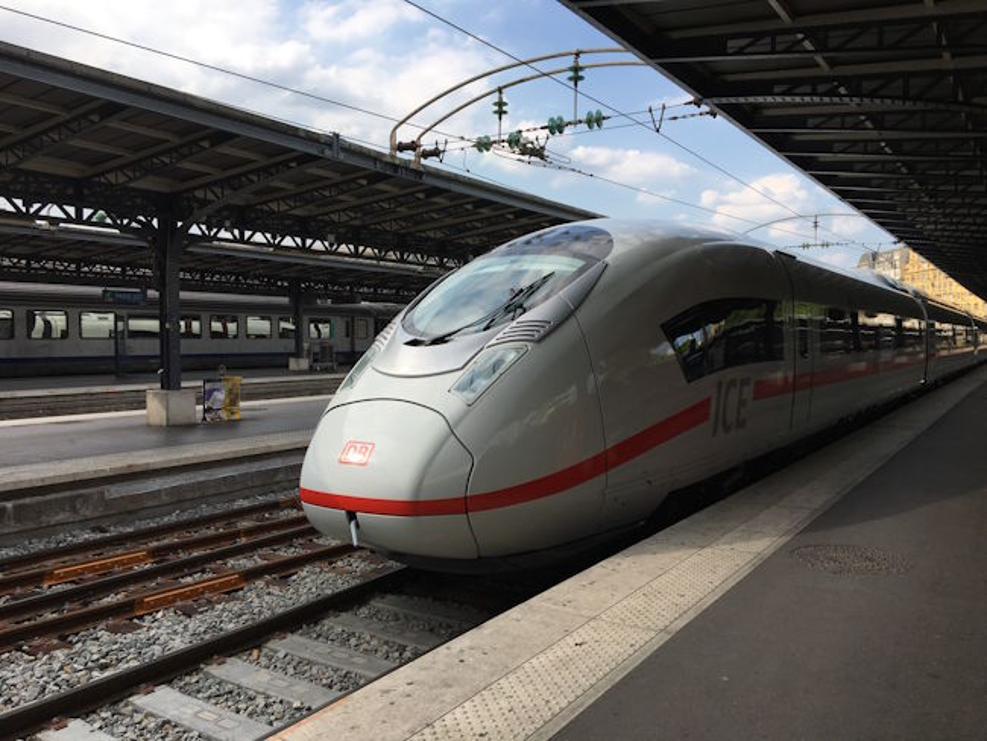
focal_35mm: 29
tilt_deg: -2.4
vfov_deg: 48.3
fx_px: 827
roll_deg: -0.4
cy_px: 370
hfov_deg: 61.6
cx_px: 494
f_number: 2.2
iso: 25
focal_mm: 4.15
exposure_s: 1/986
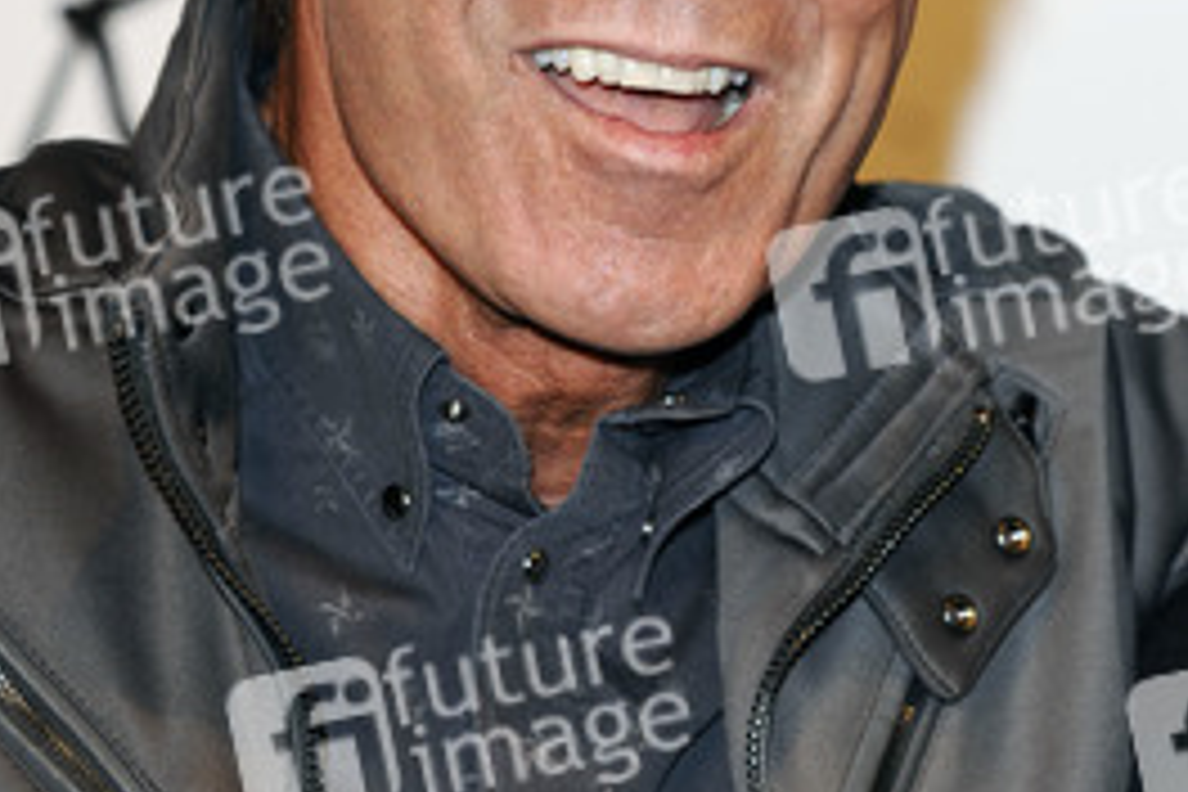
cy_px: 50
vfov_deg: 5.7
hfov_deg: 8.6
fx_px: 7878
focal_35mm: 239
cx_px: 592
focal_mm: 105
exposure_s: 1/160
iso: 320
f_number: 5
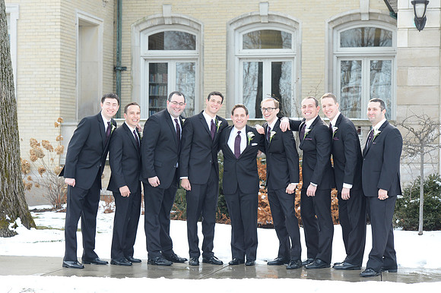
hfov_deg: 22.6
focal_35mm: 90
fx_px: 1102
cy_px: 146
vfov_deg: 15.2
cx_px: 220
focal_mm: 90
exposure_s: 1/400
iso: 500
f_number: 5.6
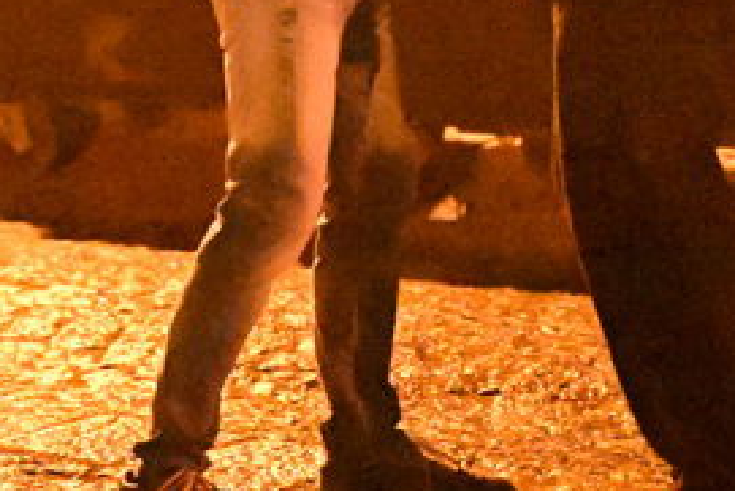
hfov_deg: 7.7
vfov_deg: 5.1
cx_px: 534
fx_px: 5454
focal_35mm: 267
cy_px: -62
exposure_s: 1/100
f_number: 2.8
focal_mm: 70
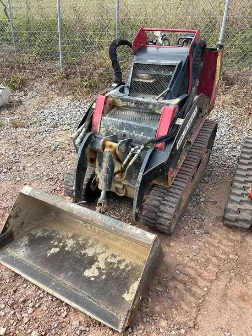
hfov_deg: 53.1
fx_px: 252
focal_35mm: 26
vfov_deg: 67.3
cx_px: 126
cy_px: 168
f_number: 1.6
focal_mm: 5.1
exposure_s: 1/840
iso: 50
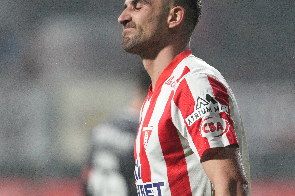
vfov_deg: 1.9
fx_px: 5900
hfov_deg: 2.9
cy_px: 135
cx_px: 186
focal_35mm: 720
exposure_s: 1/2000
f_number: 2.8
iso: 4000
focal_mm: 300
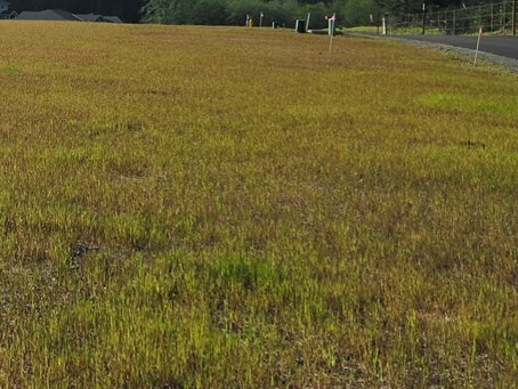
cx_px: -321
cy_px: -33
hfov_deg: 19.9
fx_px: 1213
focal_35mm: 81
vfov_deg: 17.6
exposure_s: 1/2843
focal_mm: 6.3
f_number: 1.7
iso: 12
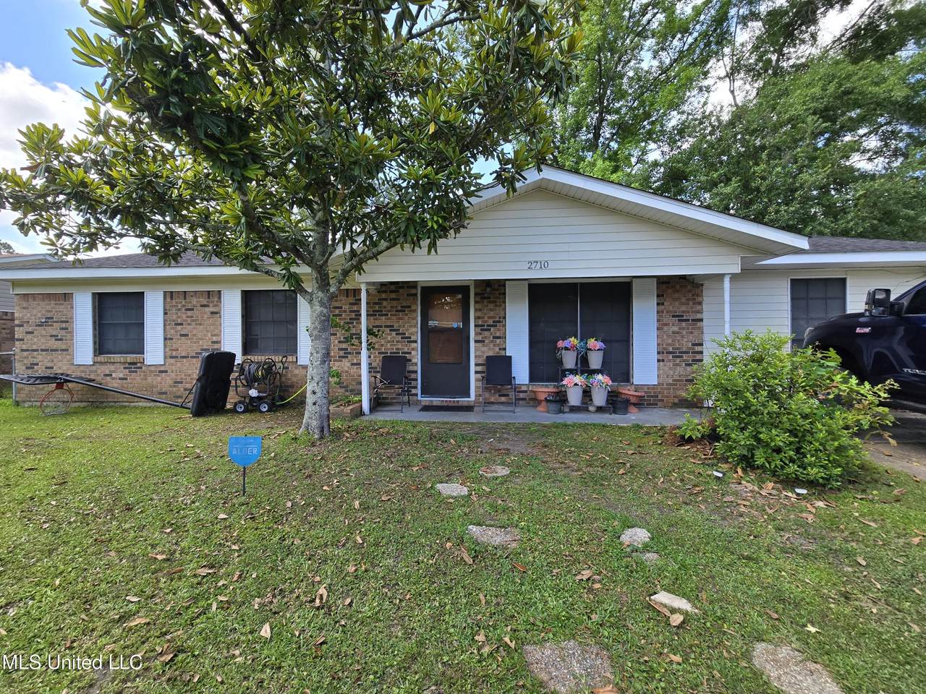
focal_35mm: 13
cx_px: 463
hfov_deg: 106.2
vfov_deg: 89.9
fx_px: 348
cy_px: 347
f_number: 2.2
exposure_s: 1/585
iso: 50
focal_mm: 2.2
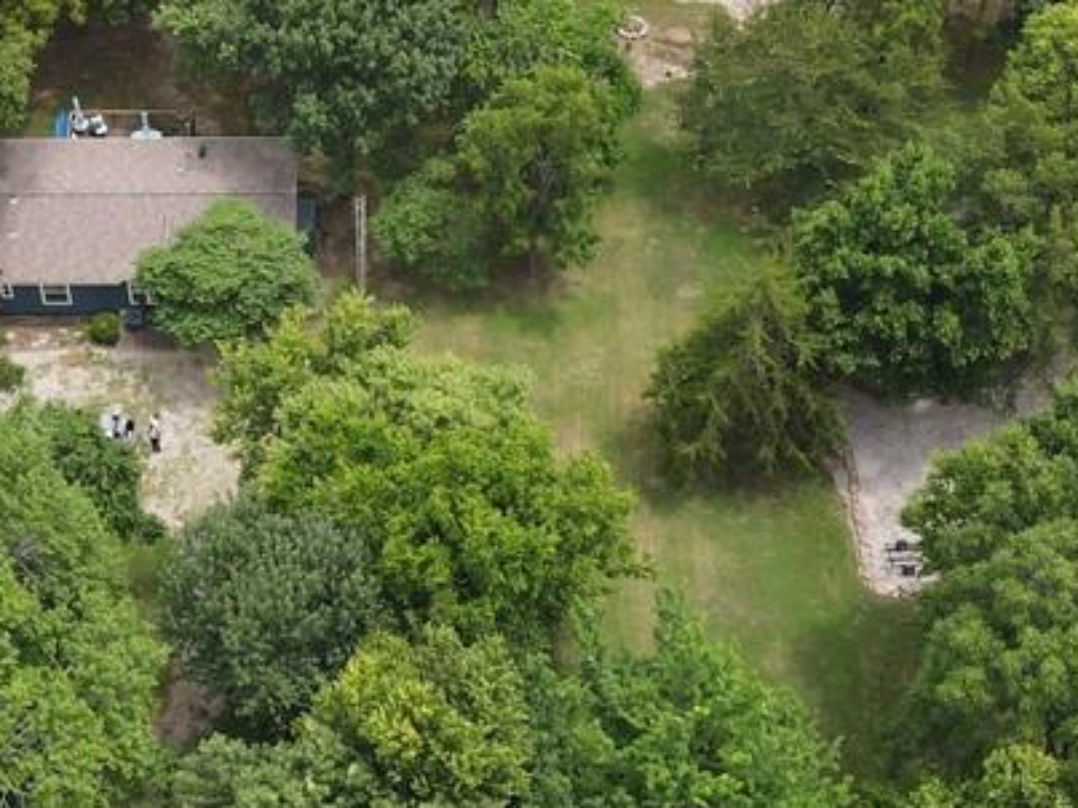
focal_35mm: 61
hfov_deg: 31.6
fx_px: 1899
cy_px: 557
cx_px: 409
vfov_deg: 23.9
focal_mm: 4.5
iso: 100
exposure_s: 1/250
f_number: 2.8
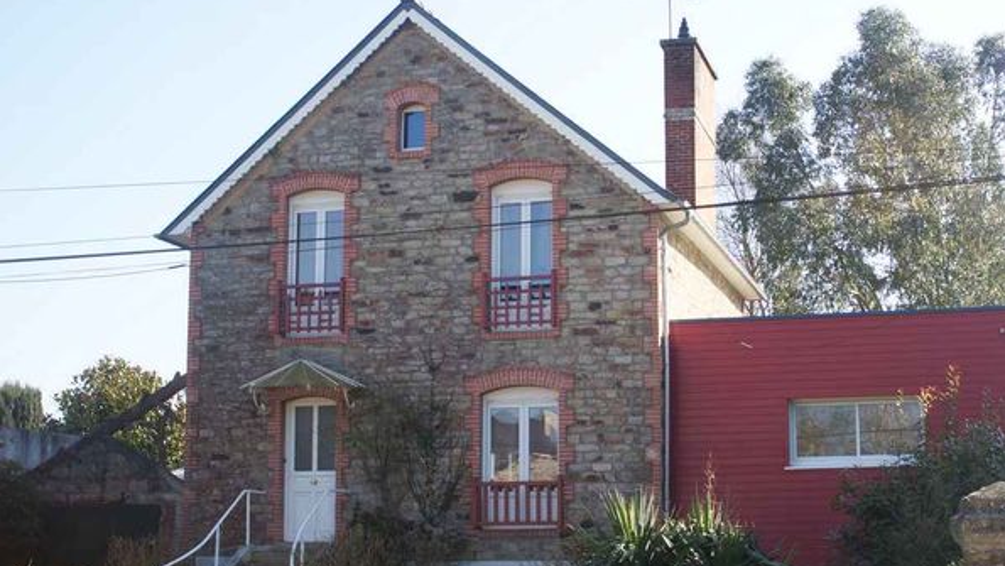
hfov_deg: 37.5
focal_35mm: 56
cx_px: 505
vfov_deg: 21.6
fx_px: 1480
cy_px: 294
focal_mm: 35
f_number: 8
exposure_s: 1/160
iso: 100
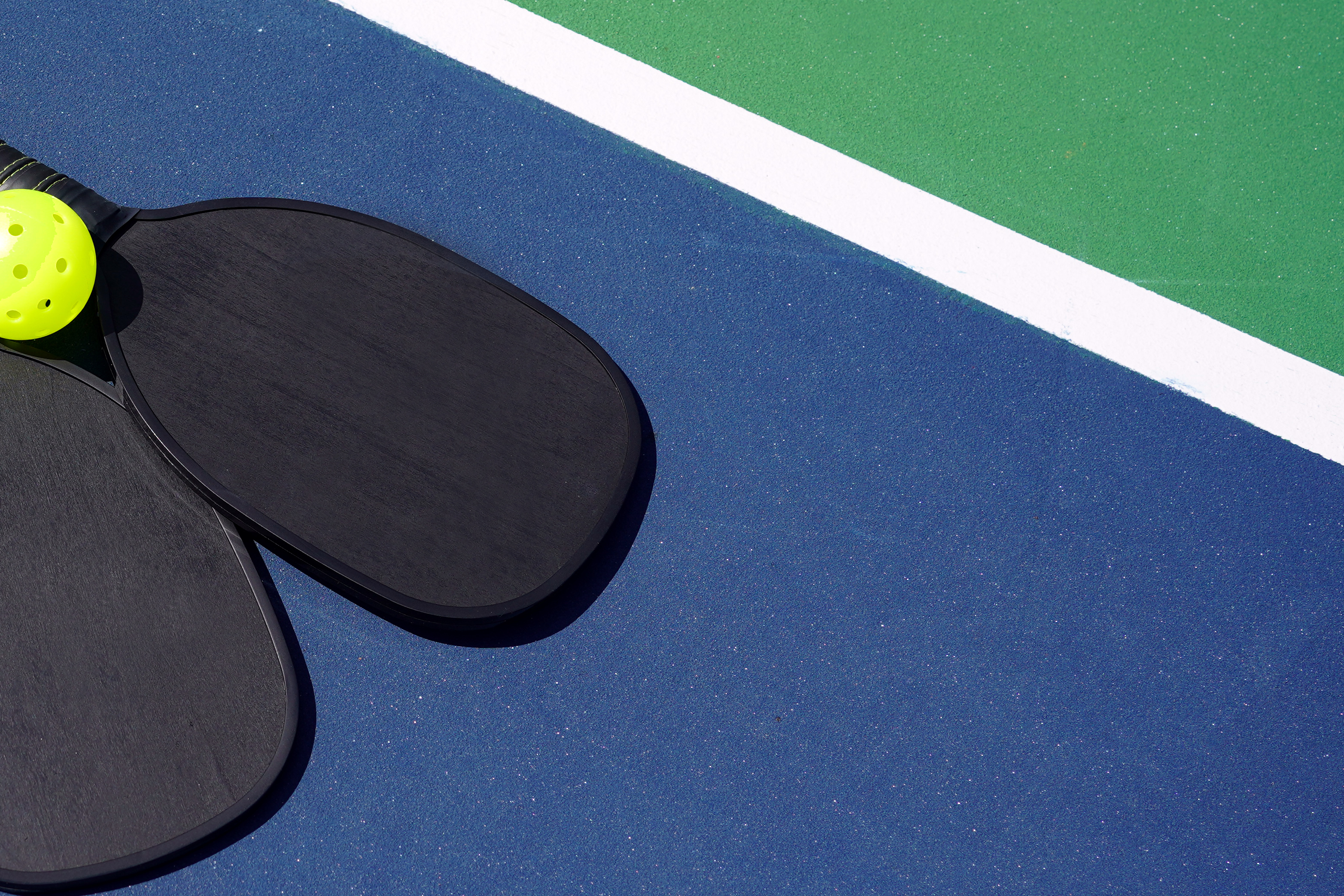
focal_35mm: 69
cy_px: 377
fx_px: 2576
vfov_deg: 19.7
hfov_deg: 28.0
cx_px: 101
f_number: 5
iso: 100
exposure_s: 1/1000
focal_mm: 36
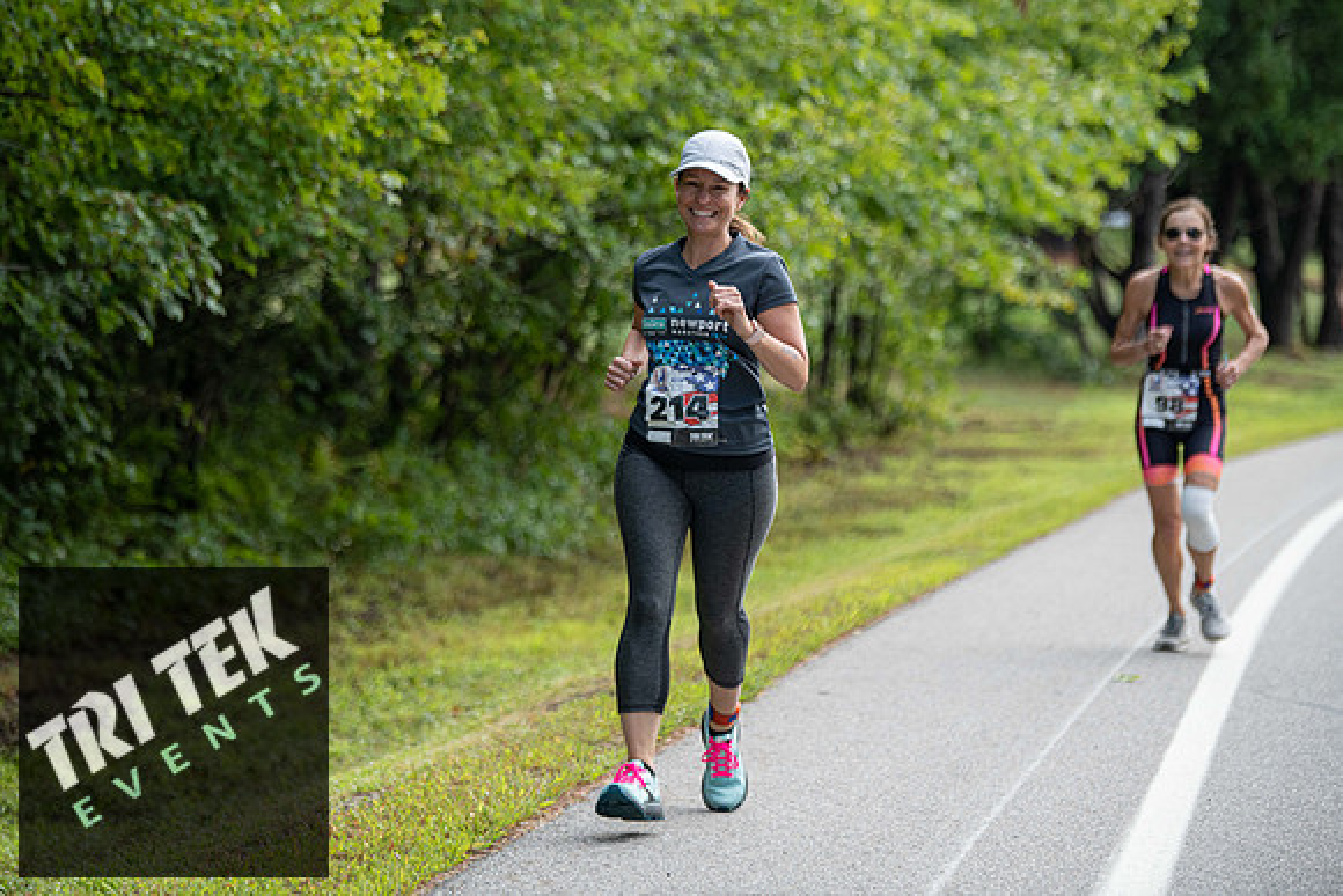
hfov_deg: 15.2
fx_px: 5037
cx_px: 672
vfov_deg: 10.2
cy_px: 448
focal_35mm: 135
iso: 250
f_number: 3.5
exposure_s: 1/400
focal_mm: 135
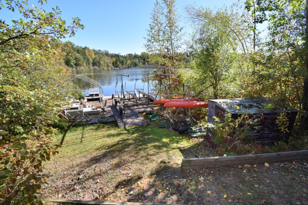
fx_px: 128
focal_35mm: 15
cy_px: 102
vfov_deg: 77.3
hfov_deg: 100.4
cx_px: 154
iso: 320
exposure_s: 1/200
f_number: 13
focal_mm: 10
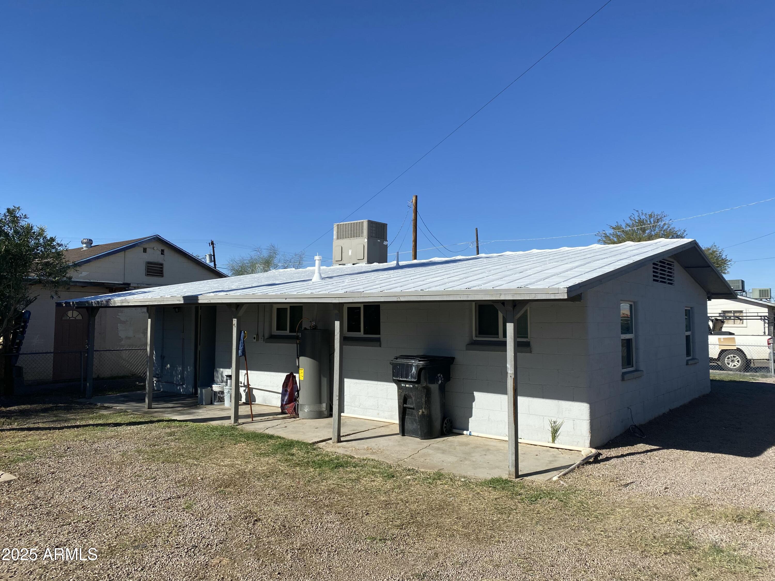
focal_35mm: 26
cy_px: 290
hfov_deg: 67.3
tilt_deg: +2.6
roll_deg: -1.0
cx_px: 388
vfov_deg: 53.1
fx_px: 582
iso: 32
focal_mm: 4.25
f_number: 1.8
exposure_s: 1/3497
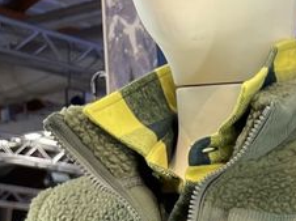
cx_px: 611
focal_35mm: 123
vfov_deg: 10.9
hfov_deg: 13.5
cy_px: 449
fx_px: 1051
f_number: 1.6
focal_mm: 5.1
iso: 100
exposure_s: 1/100
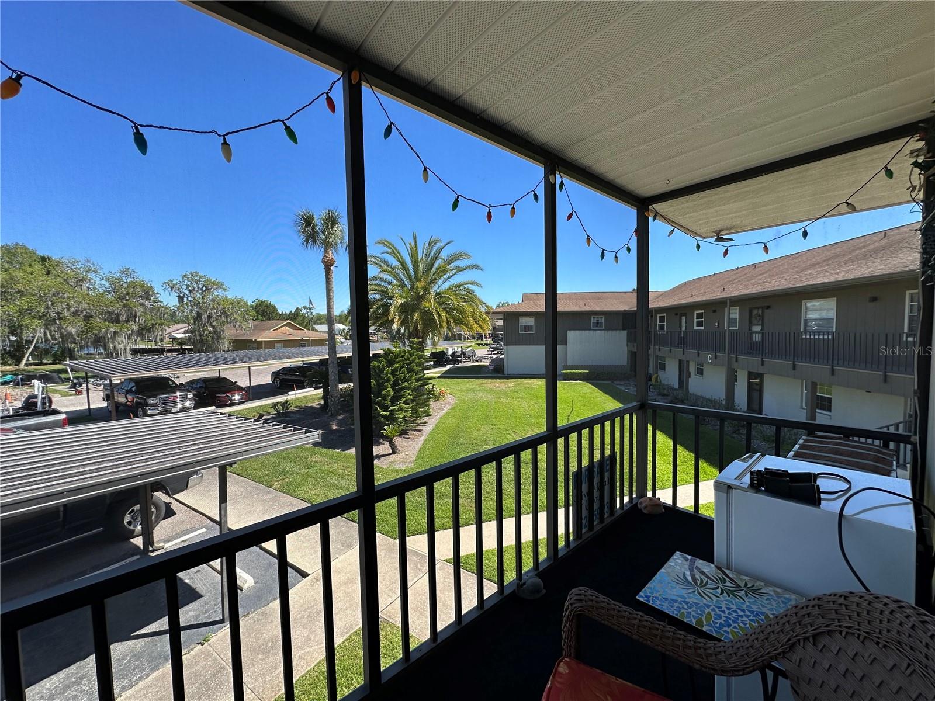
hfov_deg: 102.1
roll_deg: +0.3
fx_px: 378
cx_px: 468
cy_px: 350
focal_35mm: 14
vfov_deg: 85.7
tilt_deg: -4.3
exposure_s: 1/703
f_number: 2.2
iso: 40
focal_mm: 2.22
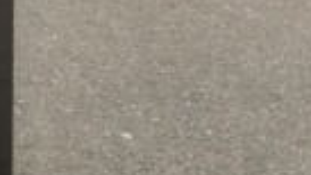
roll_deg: -2.7
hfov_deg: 10.9
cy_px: 100
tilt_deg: -19.5
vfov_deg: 6.6
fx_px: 1525
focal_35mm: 185
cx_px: -252
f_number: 2.2
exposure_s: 1/60
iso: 25
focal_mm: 4.15
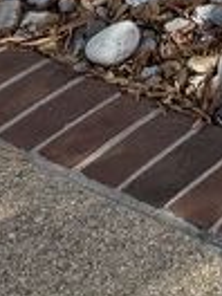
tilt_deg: -15.9
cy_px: -366
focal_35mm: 145
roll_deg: +0.5
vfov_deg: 11.7
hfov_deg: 8.6
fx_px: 1240
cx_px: 659
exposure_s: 1/967
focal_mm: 6.76
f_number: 1.78
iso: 100
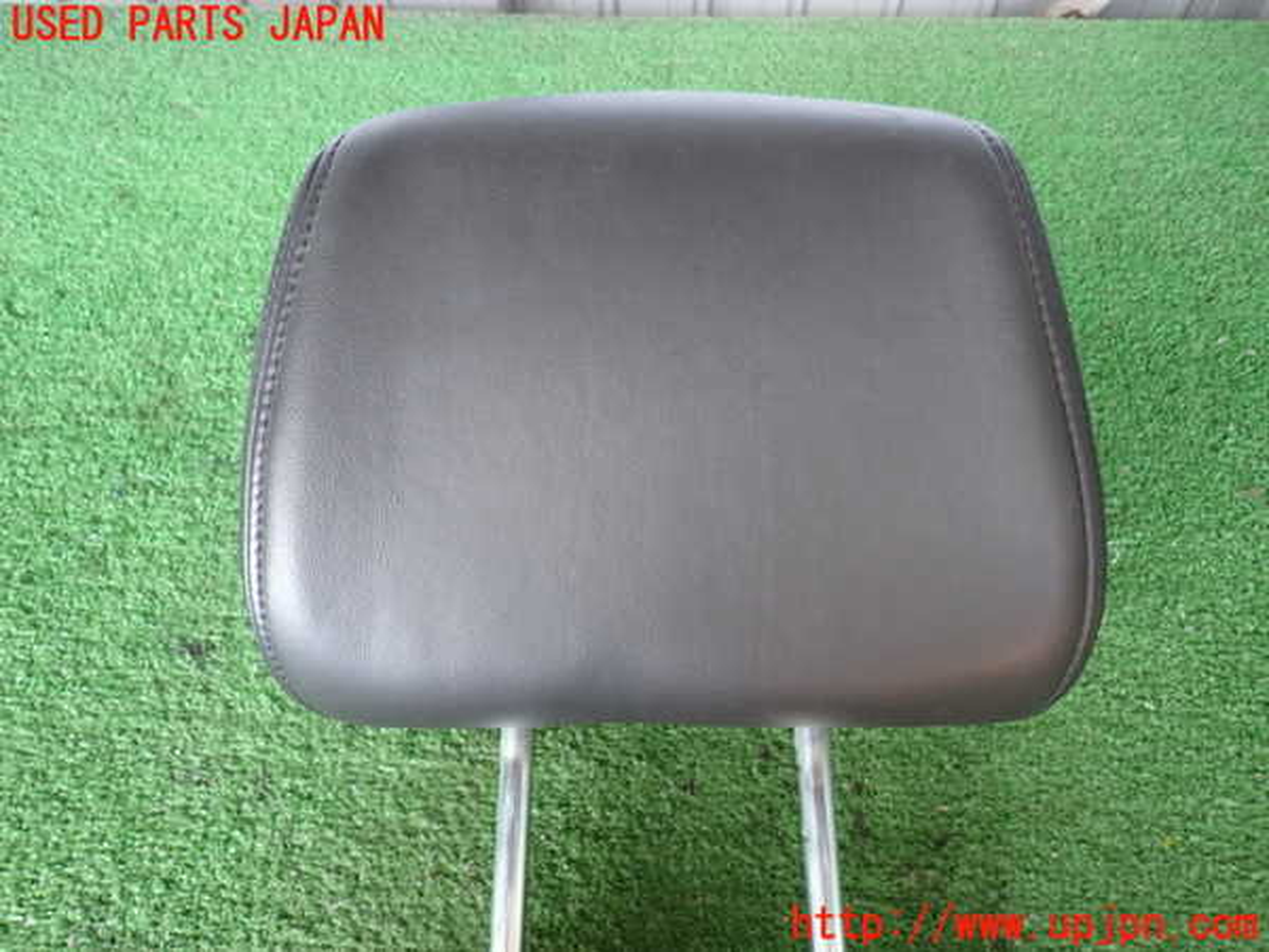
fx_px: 916
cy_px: 476
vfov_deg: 54.9
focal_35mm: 25
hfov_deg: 69.4
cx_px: 634
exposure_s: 1/60
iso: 200
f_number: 2
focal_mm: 4.5
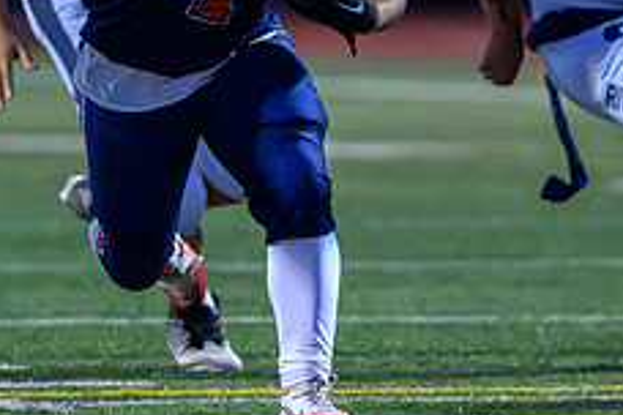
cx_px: 182
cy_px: 111
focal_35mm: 655
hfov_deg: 3.1
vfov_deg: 2.1
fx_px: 11334
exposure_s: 1/1250
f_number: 2.8
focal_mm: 165
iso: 20000
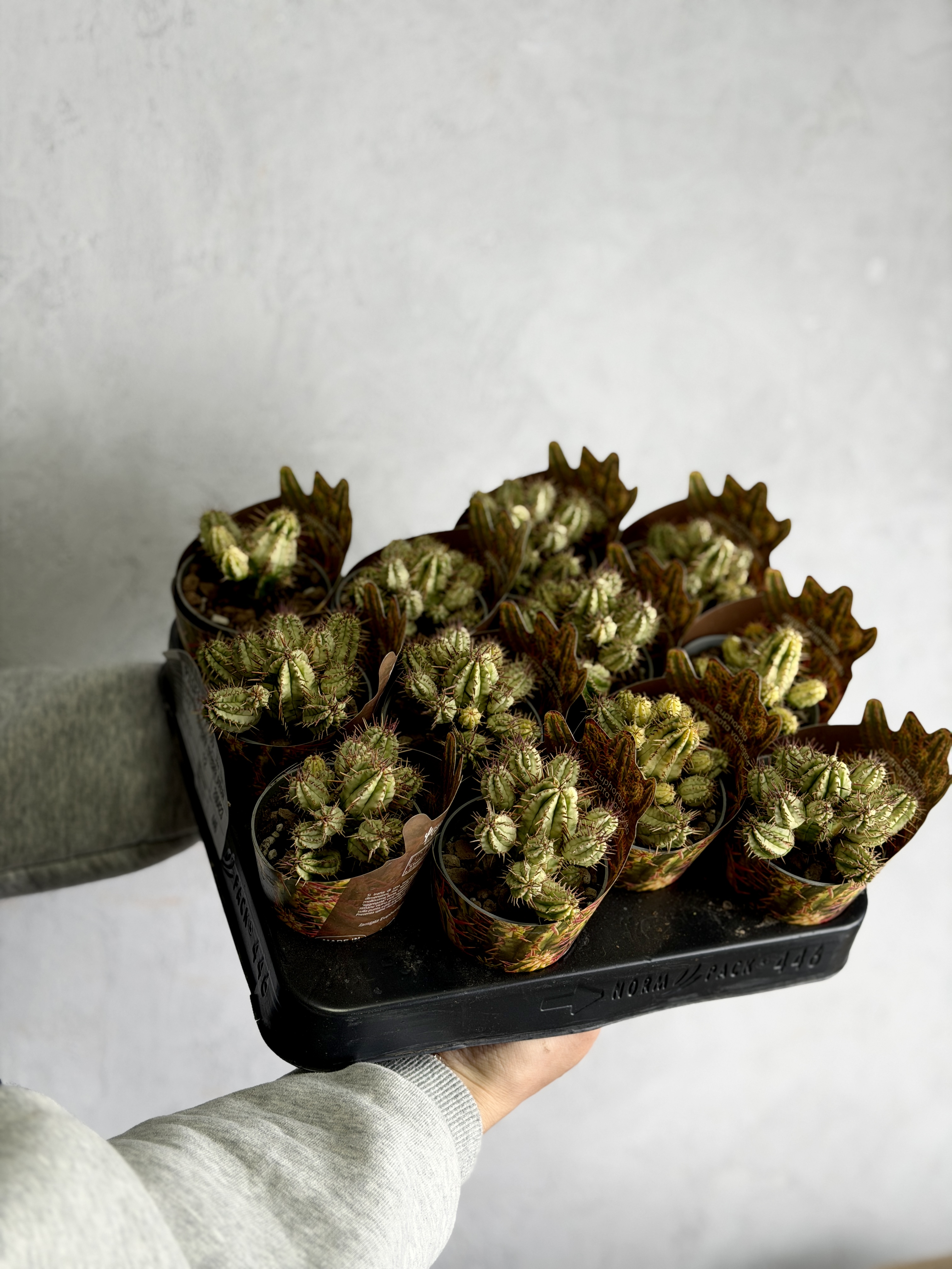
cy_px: 634
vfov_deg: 39.7
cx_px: 476
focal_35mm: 48
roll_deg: +0.7
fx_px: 1760
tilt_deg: -13.7
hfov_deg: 30.3
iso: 64
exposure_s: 1/293
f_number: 1.78
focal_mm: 6.76
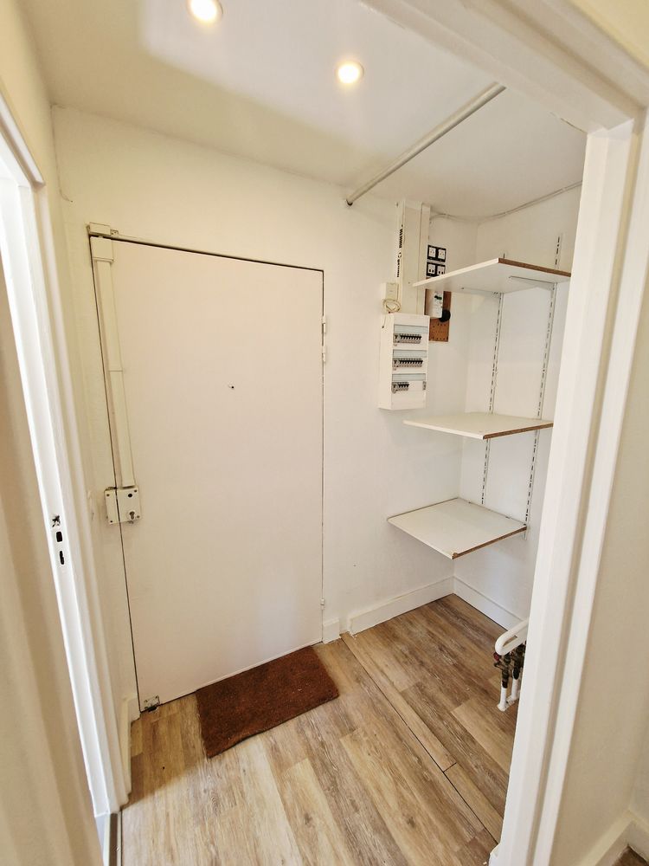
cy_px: 433
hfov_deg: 89.9
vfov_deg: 106.2
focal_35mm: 13
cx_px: 324
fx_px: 325
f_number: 2.2
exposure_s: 1/50
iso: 125
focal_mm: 2.2
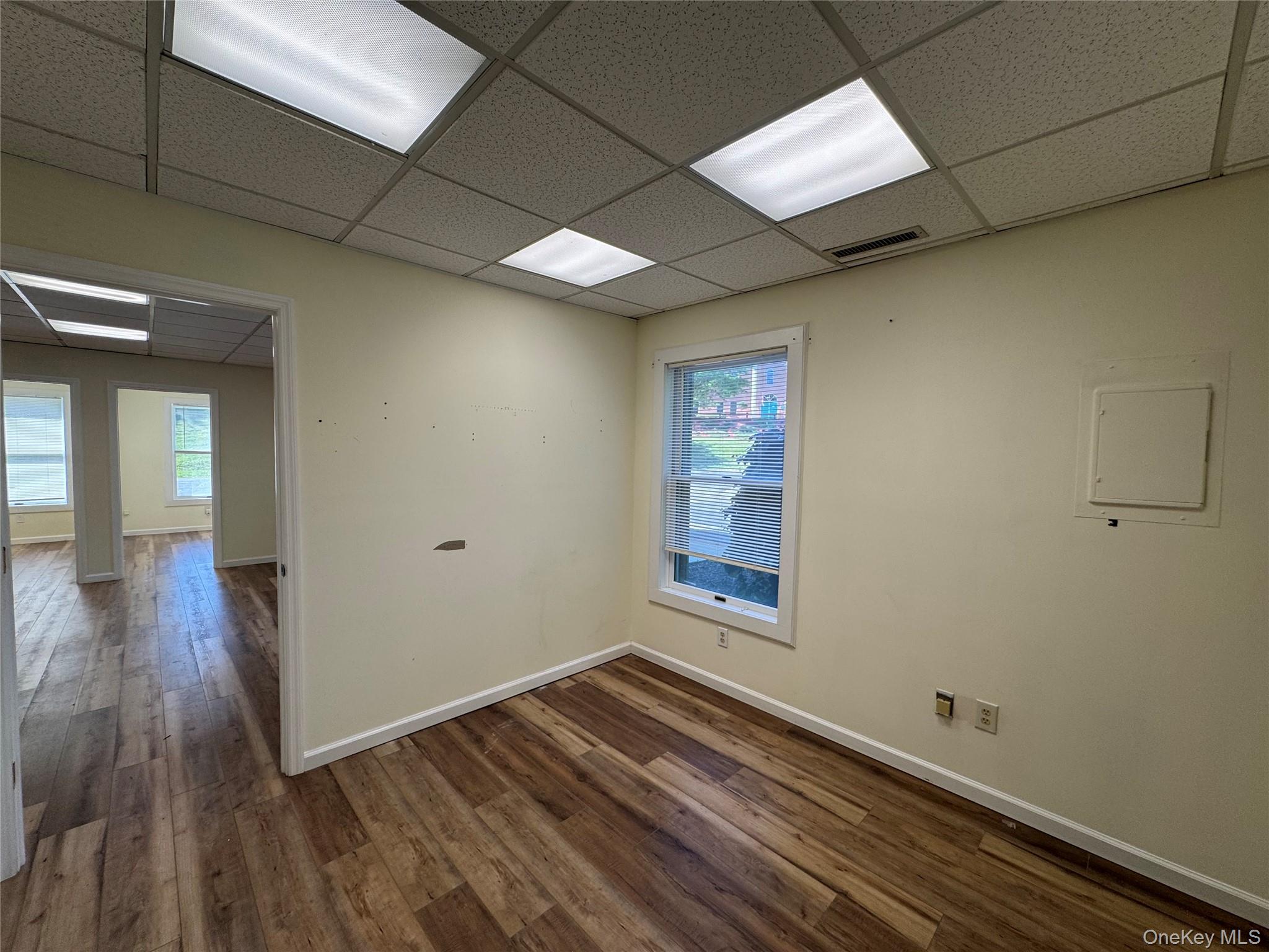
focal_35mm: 14
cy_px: 476
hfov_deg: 102.1
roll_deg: -0.7
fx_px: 513
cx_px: 634
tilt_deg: -3.3
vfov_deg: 85.7
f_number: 2.2
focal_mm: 2.22
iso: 64
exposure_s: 1/120
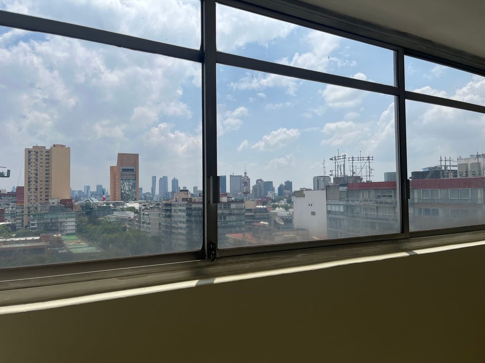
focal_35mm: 26
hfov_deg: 67.3
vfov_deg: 53.1
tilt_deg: +2.7
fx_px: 364
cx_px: 242
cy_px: 182
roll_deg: +0.5
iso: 50
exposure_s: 1/6897
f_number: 1.6
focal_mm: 5.1
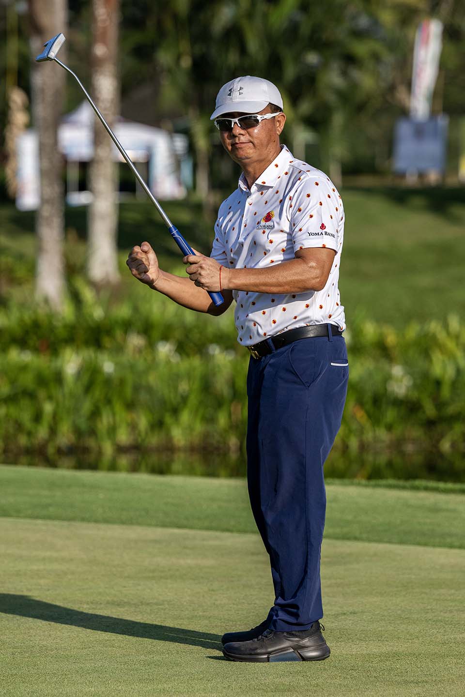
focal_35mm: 165
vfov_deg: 12.5
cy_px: 348
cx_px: 232
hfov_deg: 8.3
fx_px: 3197
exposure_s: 1/3200
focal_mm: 165
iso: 250
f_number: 4
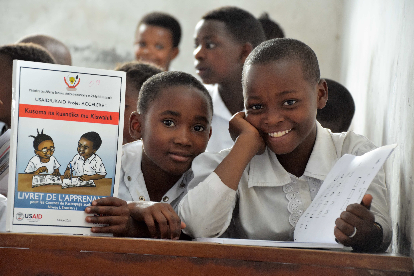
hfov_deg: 12.5
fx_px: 1897
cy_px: 138
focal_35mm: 165
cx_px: 207
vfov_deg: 8.3
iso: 2000
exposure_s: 1/60
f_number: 5.6
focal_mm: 110
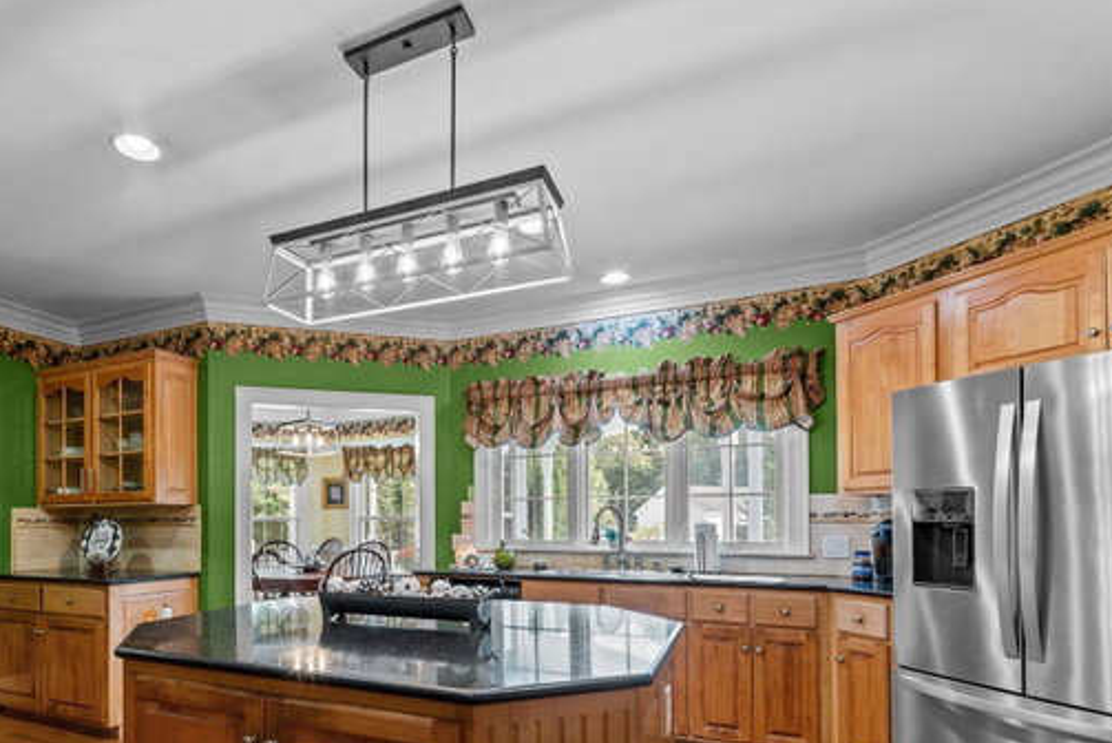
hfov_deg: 82.8
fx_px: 618
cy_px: 522
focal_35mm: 20
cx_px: 437
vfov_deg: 59.8
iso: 250
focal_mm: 14
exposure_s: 1/8
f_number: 8
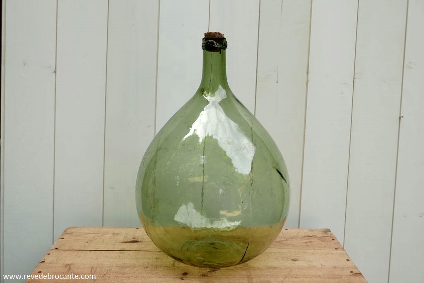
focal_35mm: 41
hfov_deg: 47.4
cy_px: 142
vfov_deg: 32.7
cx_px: 212
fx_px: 483
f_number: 2.5
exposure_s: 1/500
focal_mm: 18.6
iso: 200
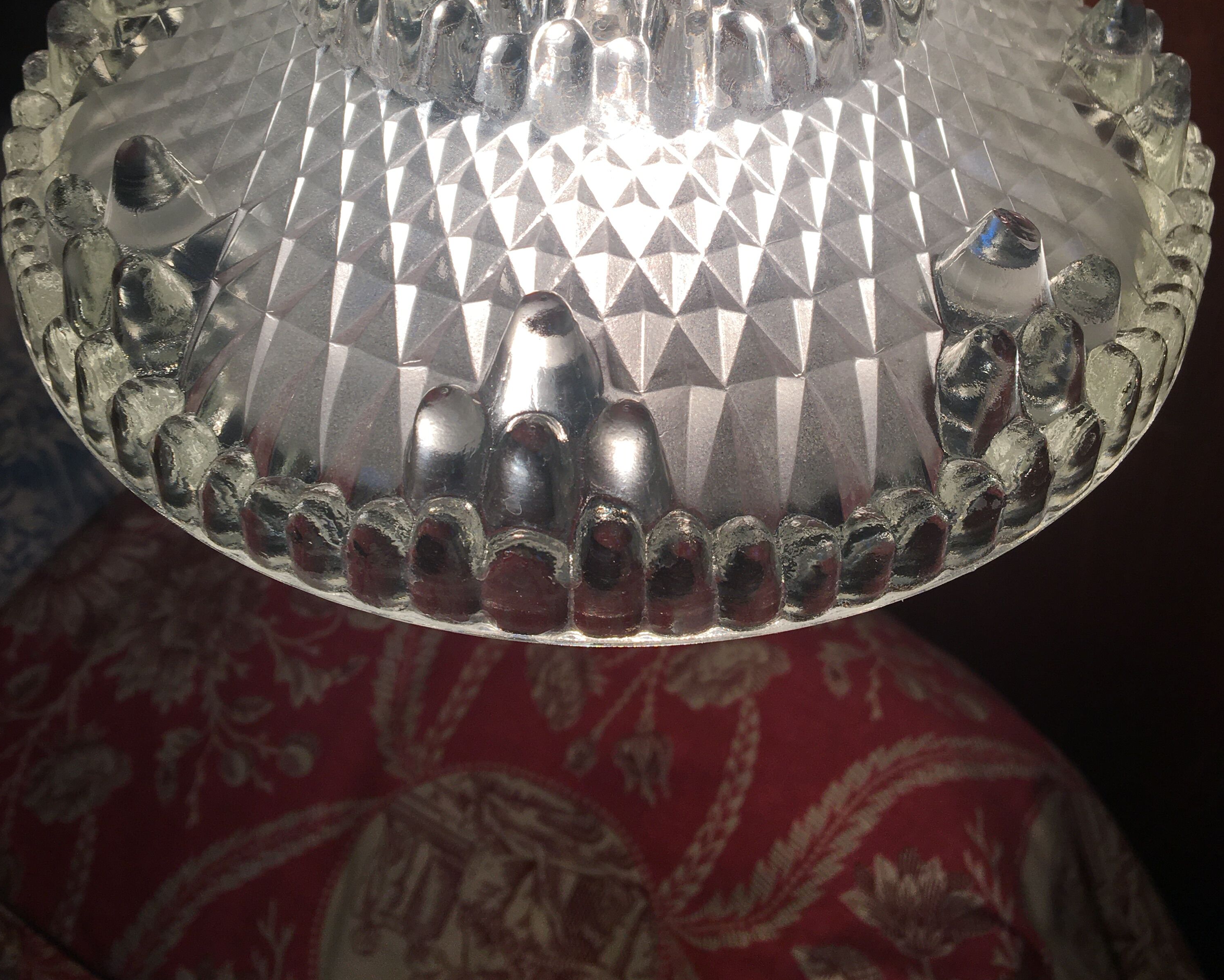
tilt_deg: -39.5
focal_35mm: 38
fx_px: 1377
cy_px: 205
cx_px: 614
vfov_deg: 37.8
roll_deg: -2.8
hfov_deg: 47.9
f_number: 2.2
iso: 25
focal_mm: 4.15
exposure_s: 1/166
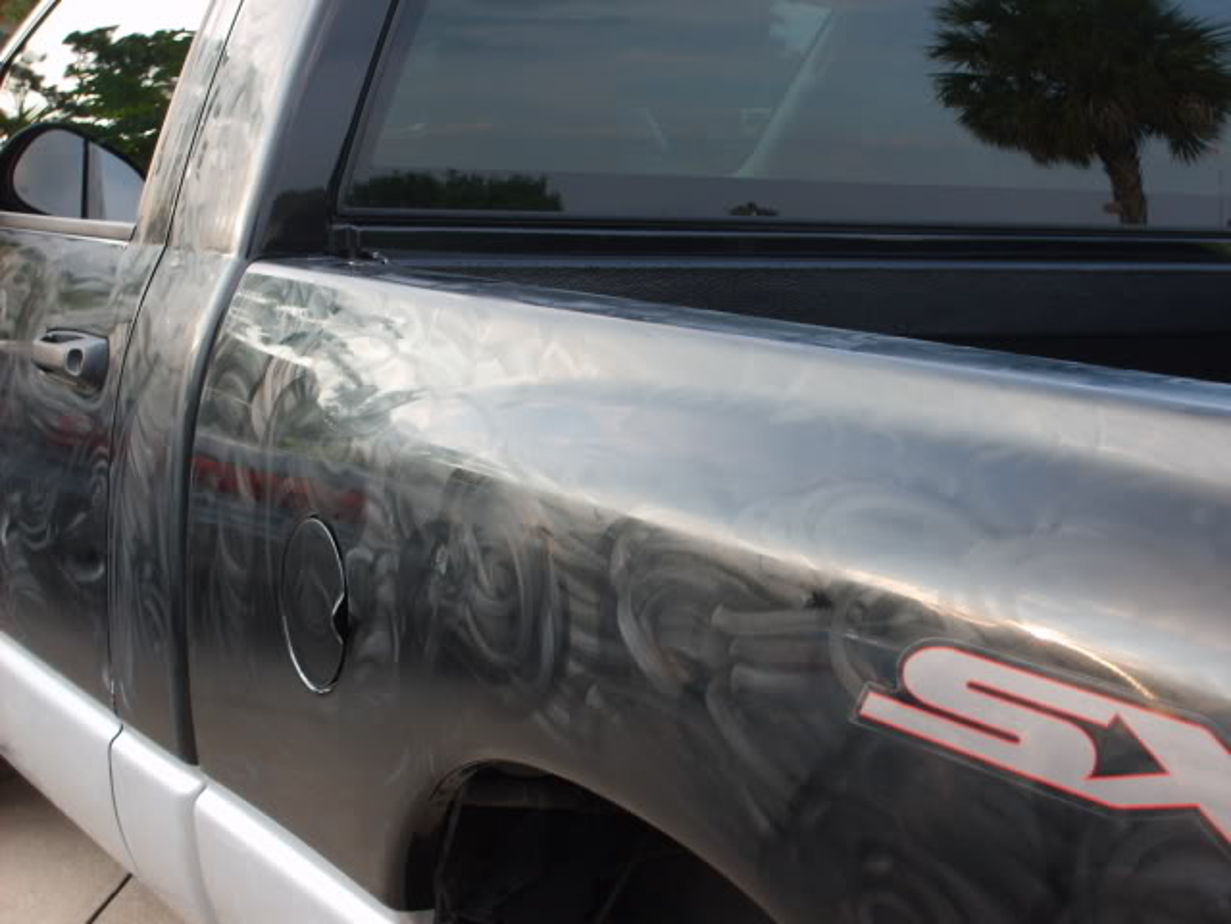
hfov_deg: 31.7
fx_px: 2169
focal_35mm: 61
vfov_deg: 24.0
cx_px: 616
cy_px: 462
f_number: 3.6
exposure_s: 1/125
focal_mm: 10.3
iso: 50
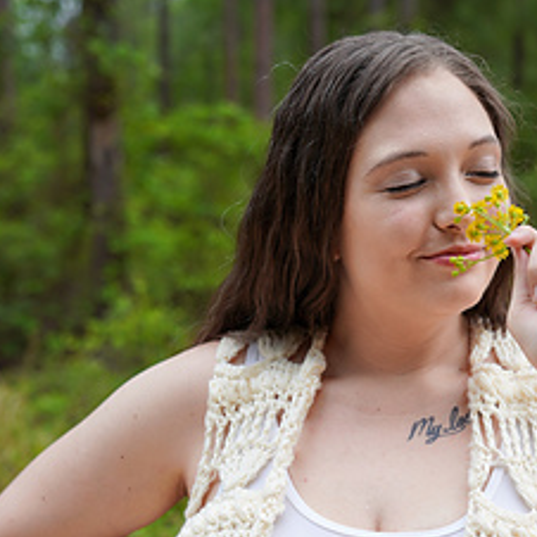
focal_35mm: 94
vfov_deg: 18.1
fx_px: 1650
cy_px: 530
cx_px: 379
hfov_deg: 18.4
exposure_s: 1/160
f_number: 4
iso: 160
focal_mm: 50
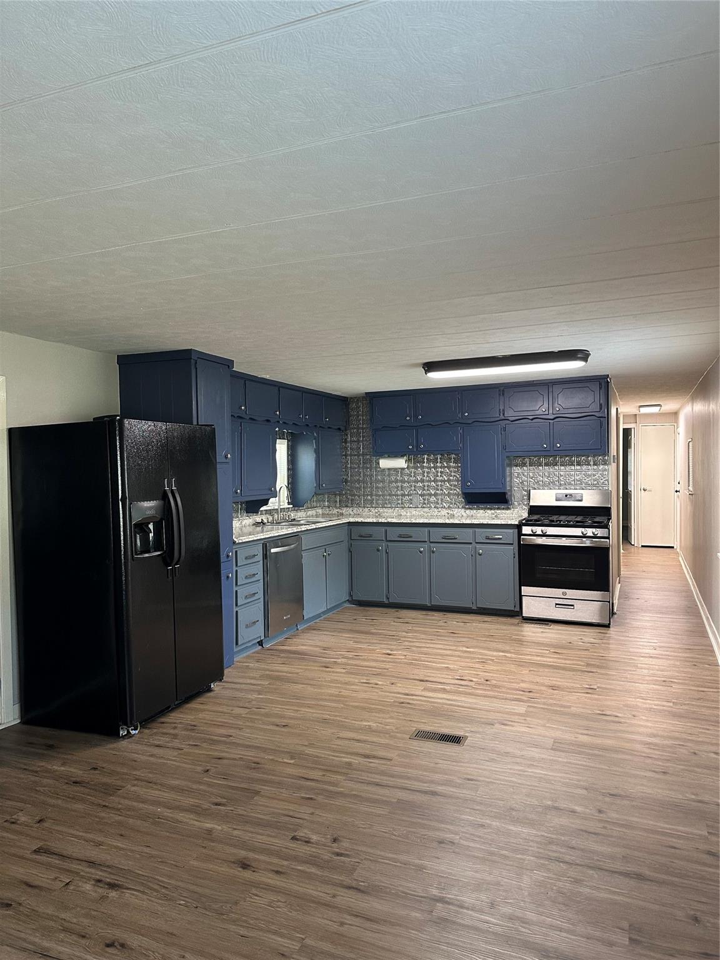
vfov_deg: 71.6
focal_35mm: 24
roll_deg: +0.6
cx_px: 360
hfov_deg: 56.8
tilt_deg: -0.6
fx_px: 666
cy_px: 480
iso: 200
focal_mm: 6.86
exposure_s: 1/60
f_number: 1.78
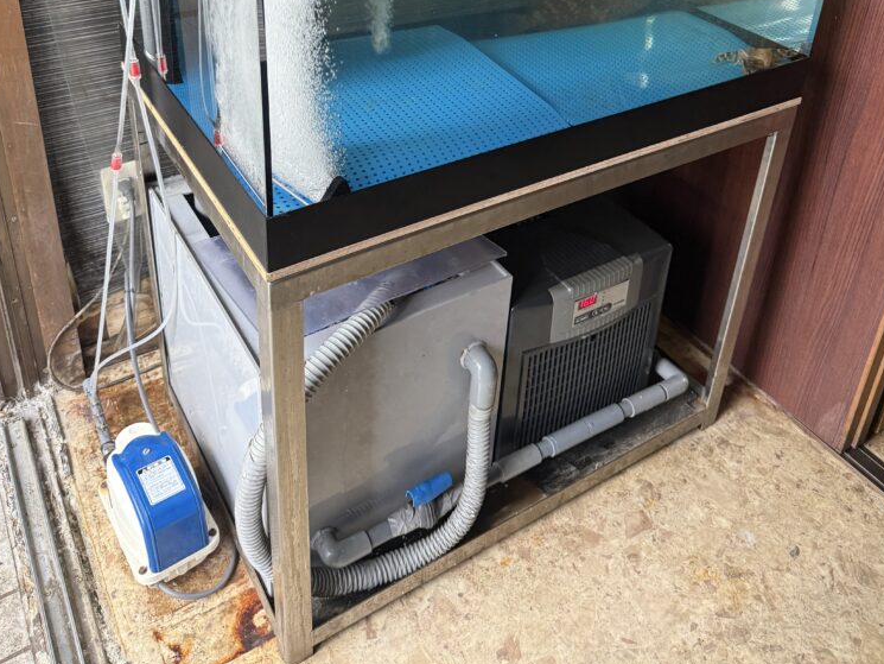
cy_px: 81
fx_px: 843
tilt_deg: -31.3
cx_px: 443
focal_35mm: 33
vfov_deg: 40.1
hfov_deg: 55.3
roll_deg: -2.5
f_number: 1.78
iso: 320
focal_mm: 6.76
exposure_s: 1/60
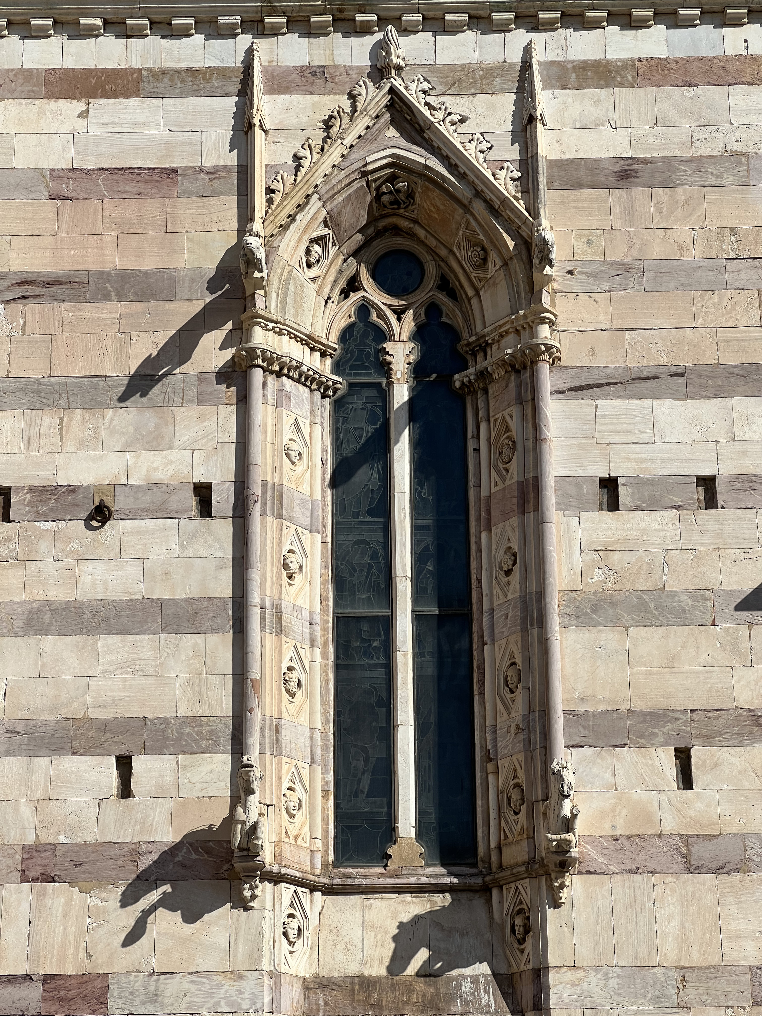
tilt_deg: +20.9
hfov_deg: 19.1
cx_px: 381
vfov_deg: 25.3
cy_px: 508
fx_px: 2260
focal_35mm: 77
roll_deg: +0.4
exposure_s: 1/1647
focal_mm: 9
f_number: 2.8
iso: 32
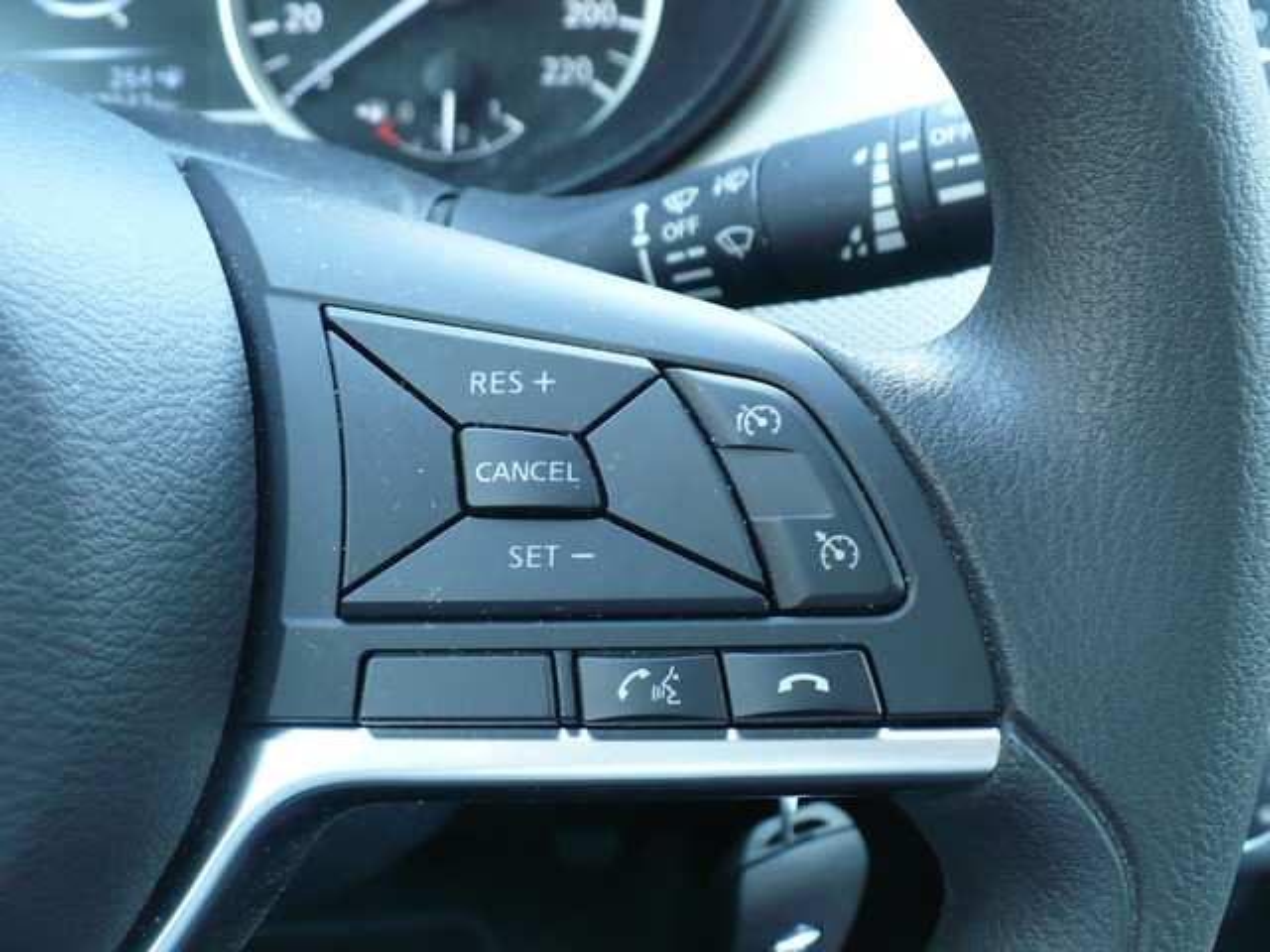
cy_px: 476
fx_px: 1578
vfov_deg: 33.6
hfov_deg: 43.9
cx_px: 635
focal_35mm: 43
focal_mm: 6.1
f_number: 2.8
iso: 200
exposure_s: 1/30
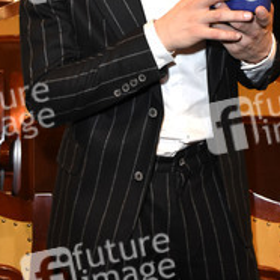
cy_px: 44
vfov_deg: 23.0
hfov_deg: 23.4
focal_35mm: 74
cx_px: 142
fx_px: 676
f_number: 6.3
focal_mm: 27
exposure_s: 1/60
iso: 1600
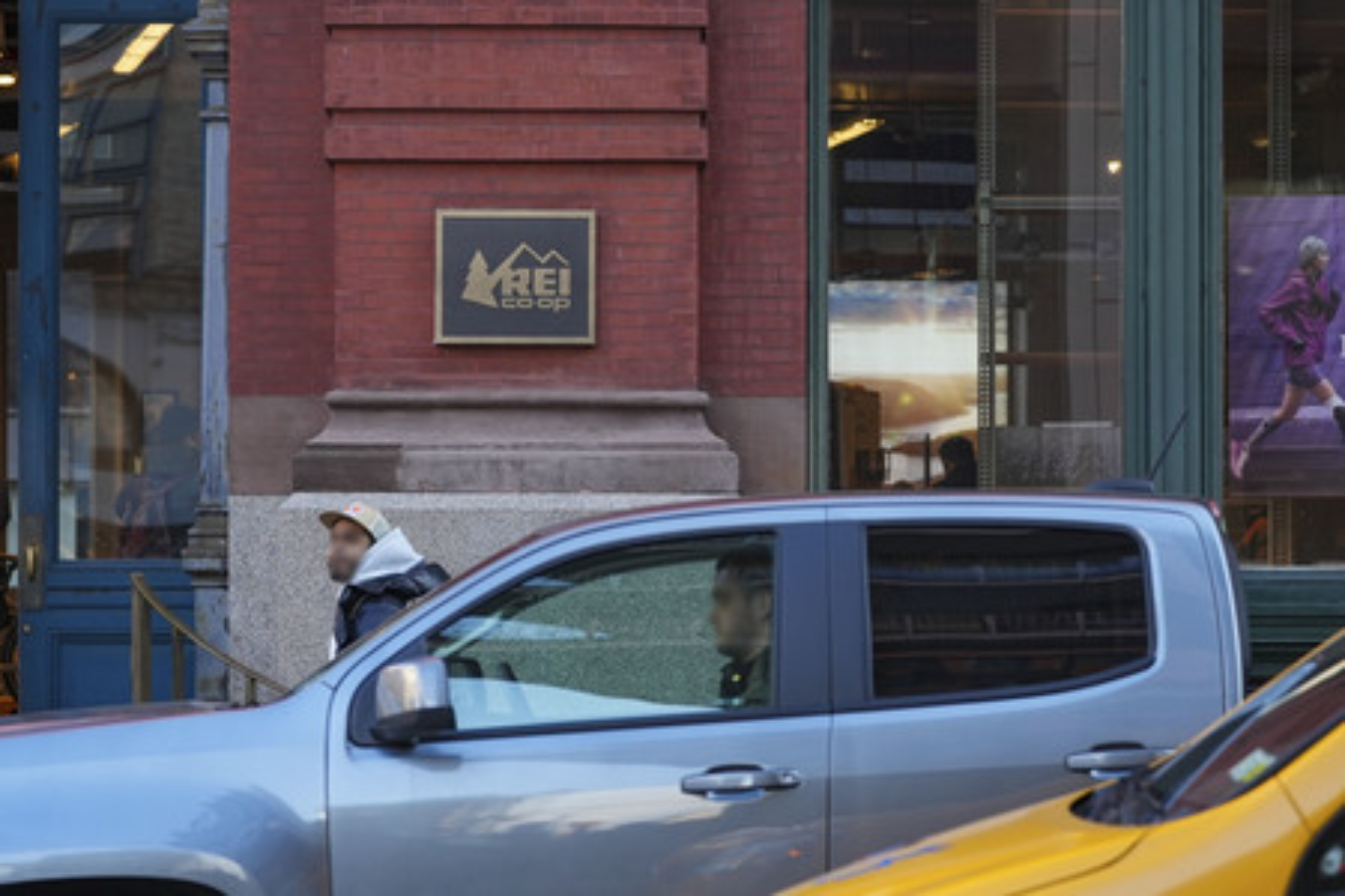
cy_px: 448
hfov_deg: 12.2
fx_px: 6314
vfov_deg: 8.1
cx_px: 672
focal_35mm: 169
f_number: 6.3
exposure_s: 1/320
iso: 1600
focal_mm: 169
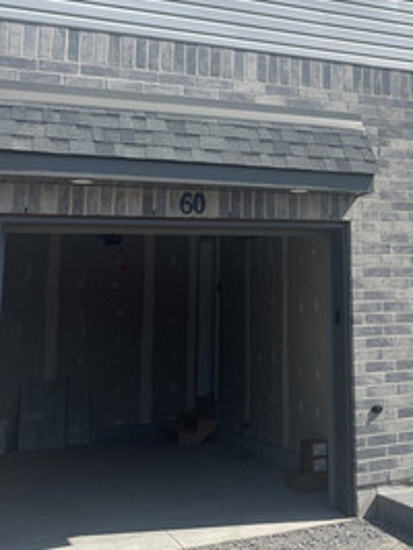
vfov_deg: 37.4
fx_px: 794
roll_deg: +2.5
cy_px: 153
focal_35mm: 50
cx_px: 394
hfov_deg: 27.8
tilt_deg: +12.2
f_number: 1.6
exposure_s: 1/3300
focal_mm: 4.2
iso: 32
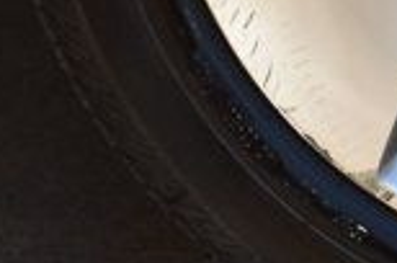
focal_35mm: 549
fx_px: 6045
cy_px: -278
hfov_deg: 3.7
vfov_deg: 2.5
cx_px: 642
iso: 400
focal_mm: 55
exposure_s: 1/400
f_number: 11
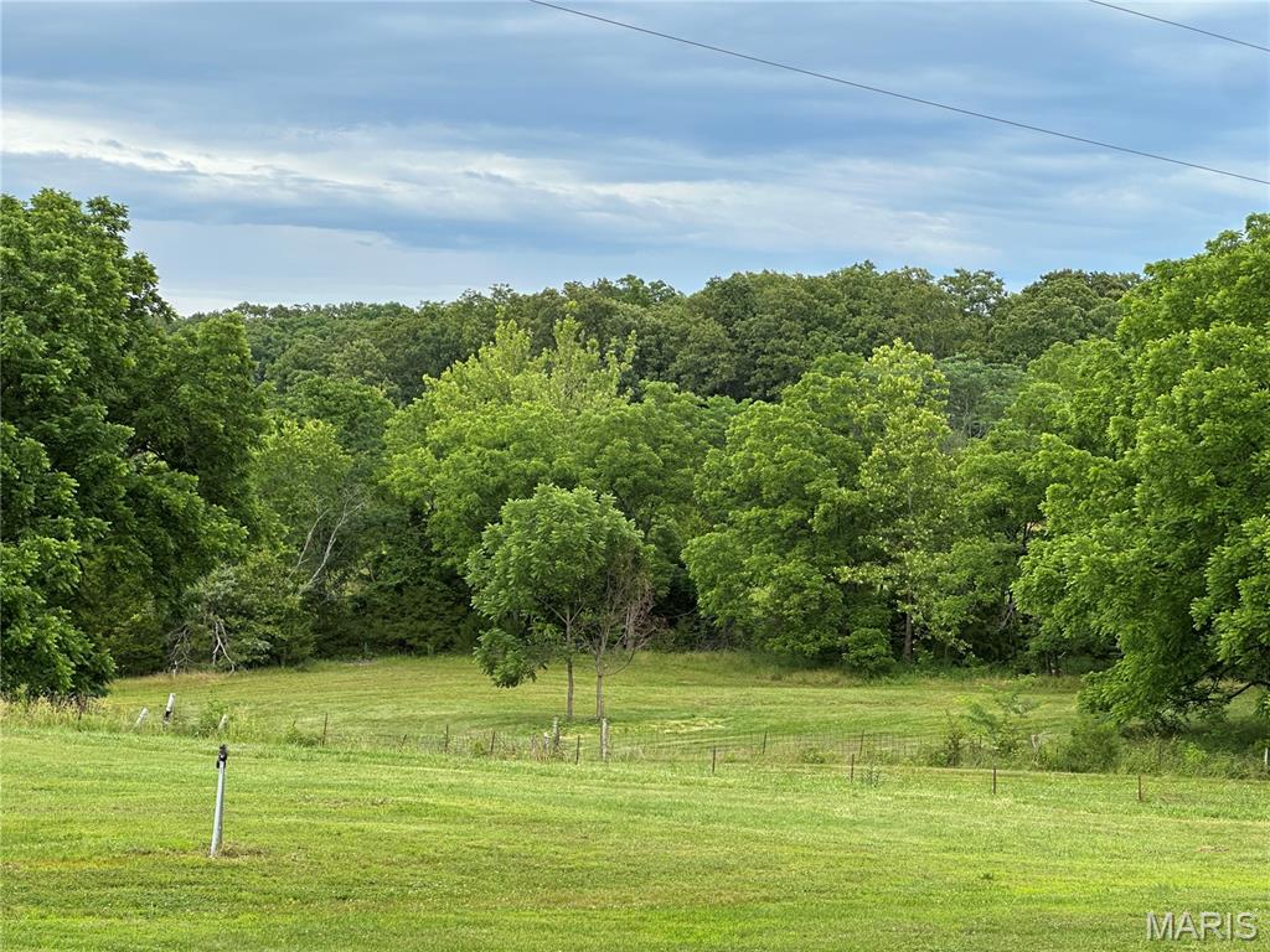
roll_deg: -0.3
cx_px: 635
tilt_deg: +0.6
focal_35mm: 77
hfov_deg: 25.3
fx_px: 2825
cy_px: 476
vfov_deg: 19.1
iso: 32
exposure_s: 1/335
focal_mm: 9
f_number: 2.8
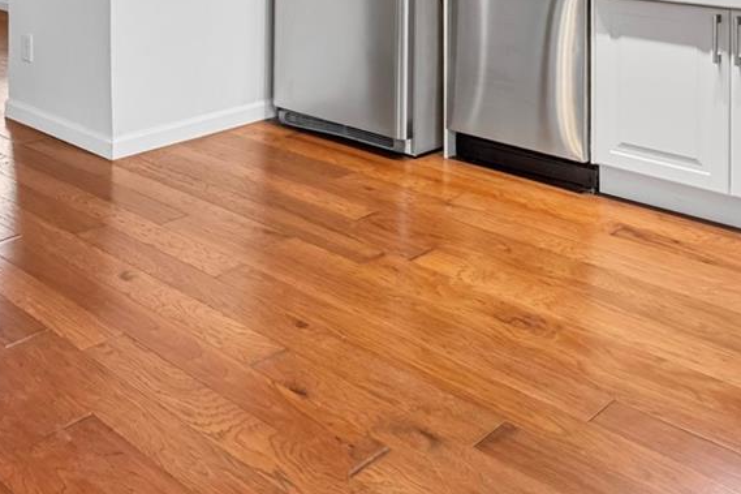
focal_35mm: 45
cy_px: -125
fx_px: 926
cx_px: 264
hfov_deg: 43.2
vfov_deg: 26.1
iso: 320
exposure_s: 1/1.25
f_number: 9
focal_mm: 16
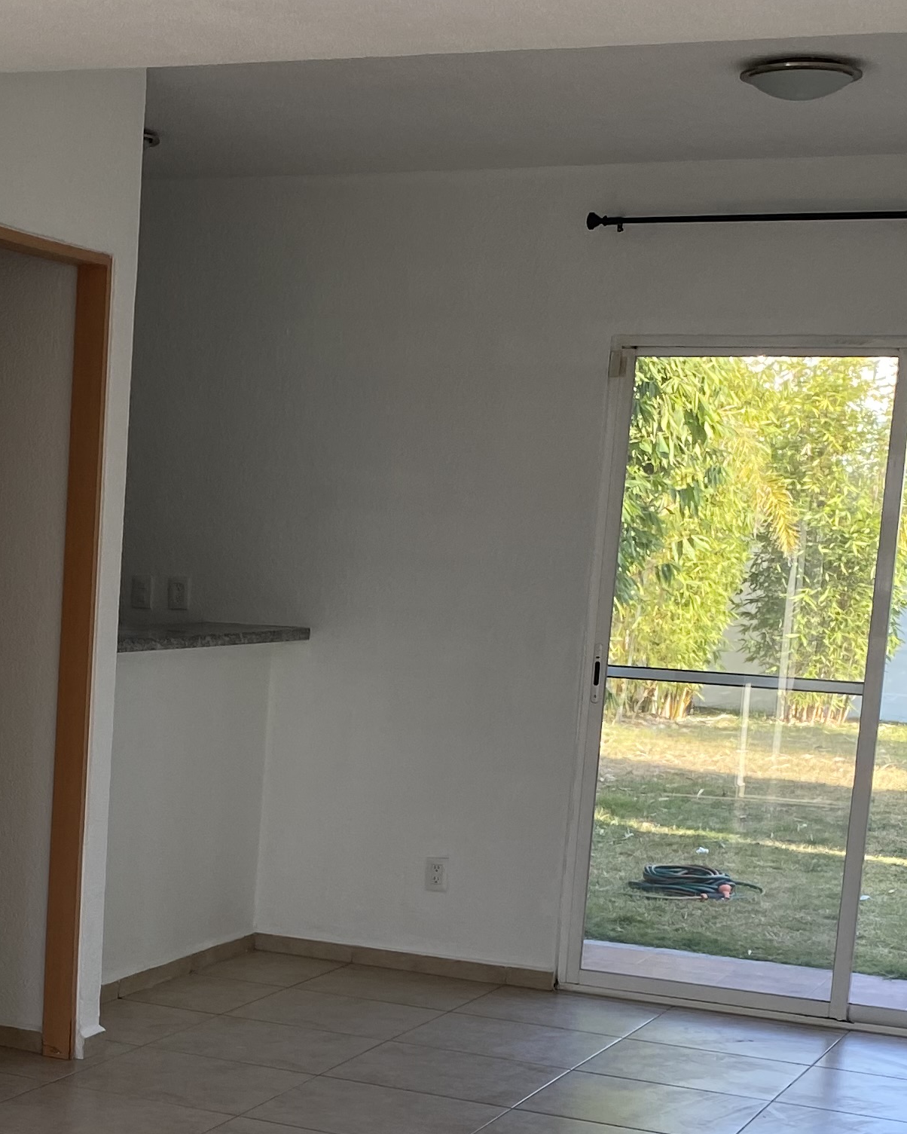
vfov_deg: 27.4
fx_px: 2282
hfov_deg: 21.7
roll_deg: -2.7
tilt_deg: -9.1
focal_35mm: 68
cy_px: 903
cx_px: -7
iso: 32
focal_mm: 4.25
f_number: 1.8
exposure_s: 1/160
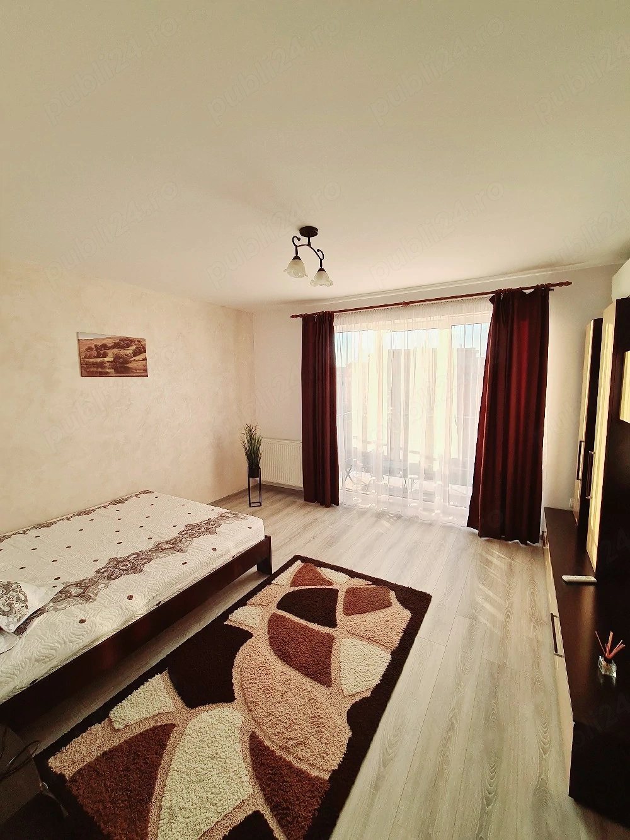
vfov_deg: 106.2
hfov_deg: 89.9
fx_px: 315
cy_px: 420
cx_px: 315
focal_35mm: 13
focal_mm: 2.22
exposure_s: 1/135
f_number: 2.2
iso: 64
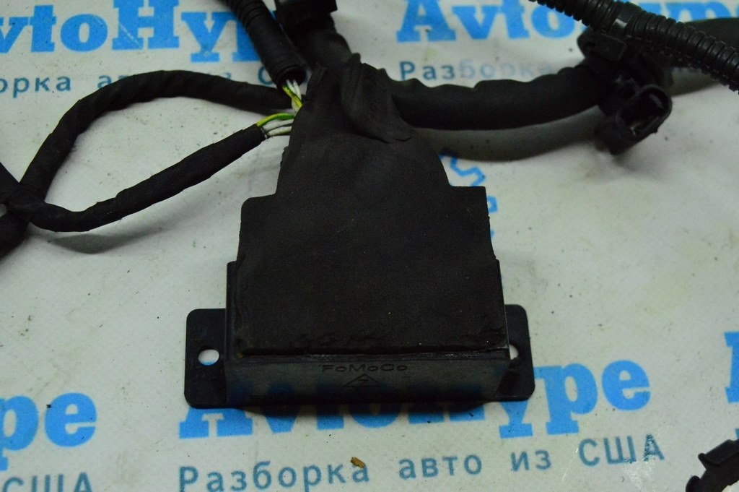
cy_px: 246
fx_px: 1077
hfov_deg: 37.9
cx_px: 370
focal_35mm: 52
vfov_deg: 25.7
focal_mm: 35
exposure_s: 1/800
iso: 6400
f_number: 6.3
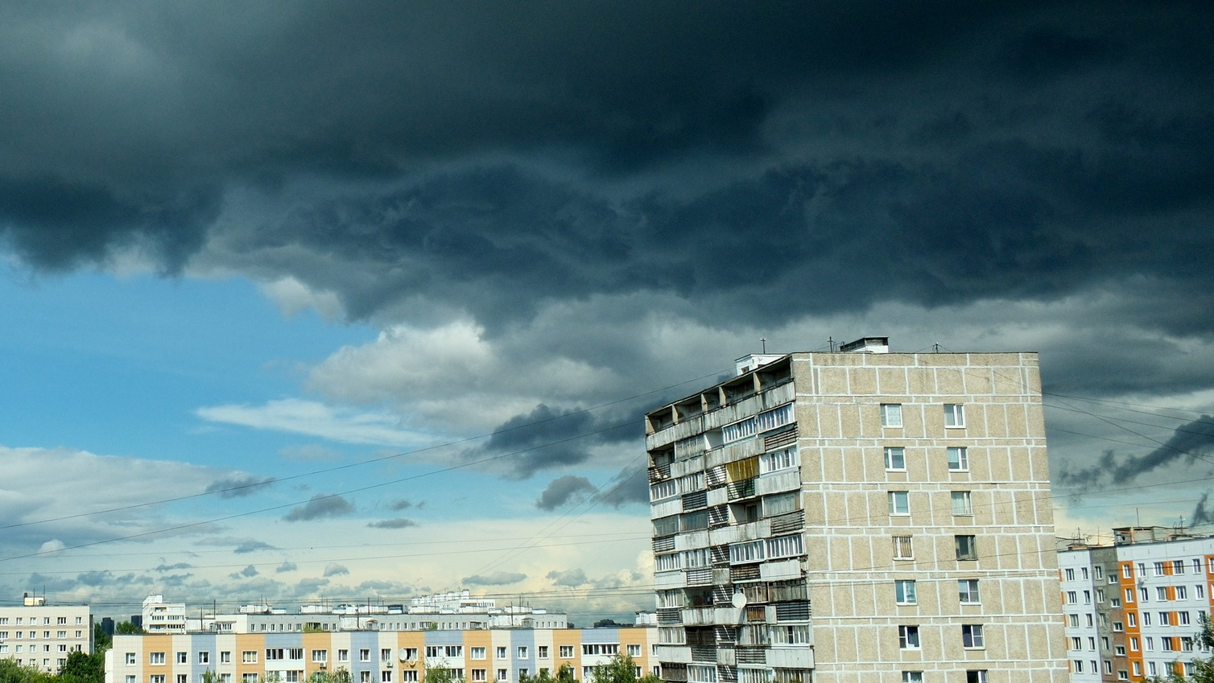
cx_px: 268
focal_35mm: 48
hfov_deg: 41.3
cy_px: 357
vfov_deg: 24.9
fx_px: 1545
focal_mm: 18
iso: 640
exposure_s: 1/2500
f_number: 5.6
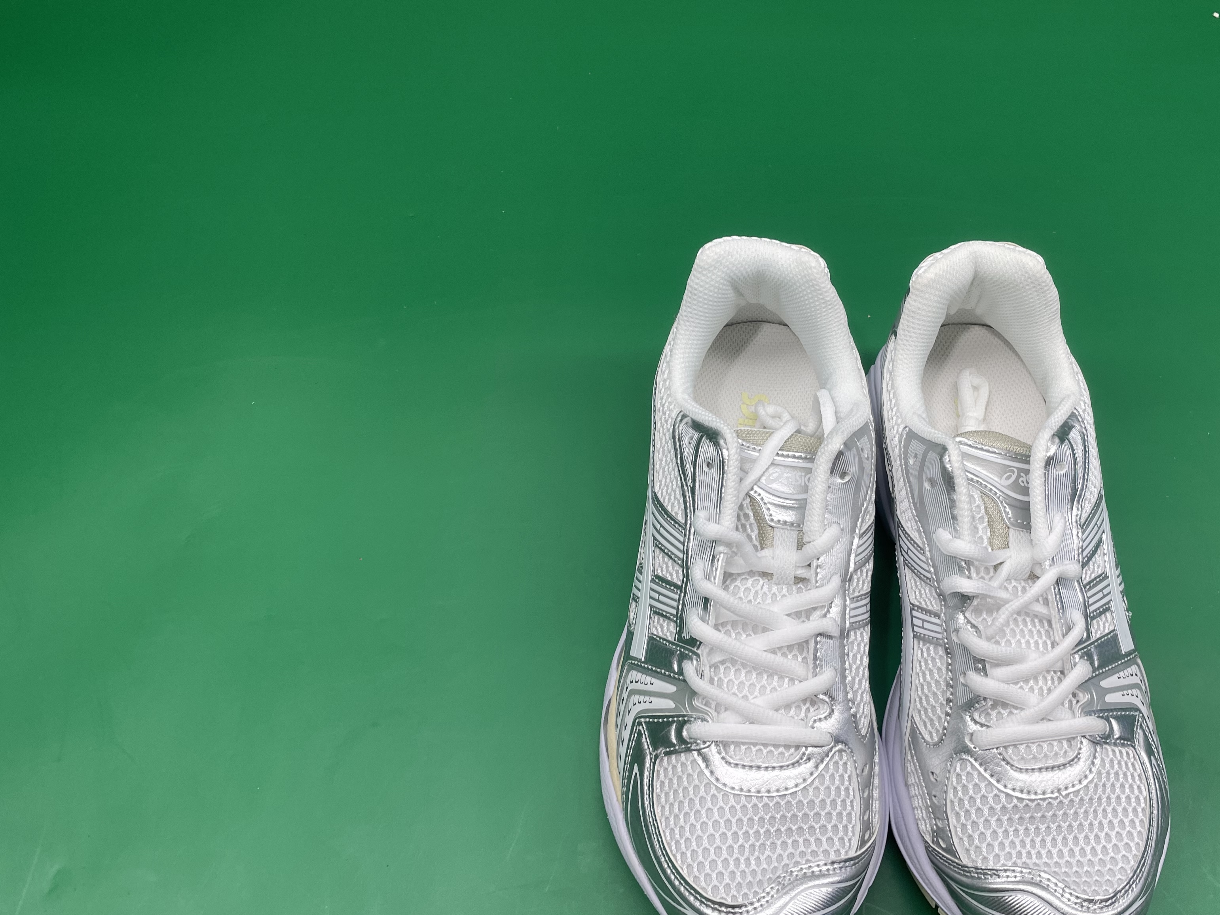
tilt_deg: -61.6
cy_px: 497
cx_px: 747
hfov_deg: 53.5
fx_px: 1198
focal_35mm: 34
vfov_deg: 41.8
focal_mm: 4.2
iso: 40
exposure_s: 1/121
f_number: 1.6
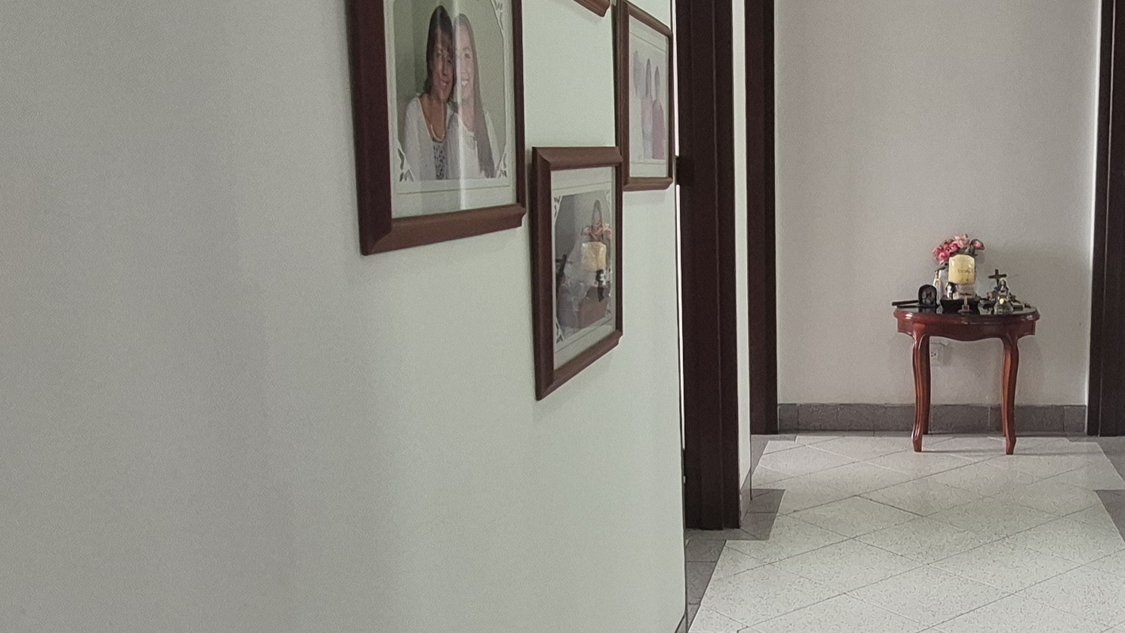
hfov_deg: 49.3
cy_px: 340
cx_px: 919
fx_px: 1134
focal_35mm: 38
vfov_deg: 31.2
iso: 160
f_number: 2.2
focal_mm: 1.74
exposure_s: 1/60
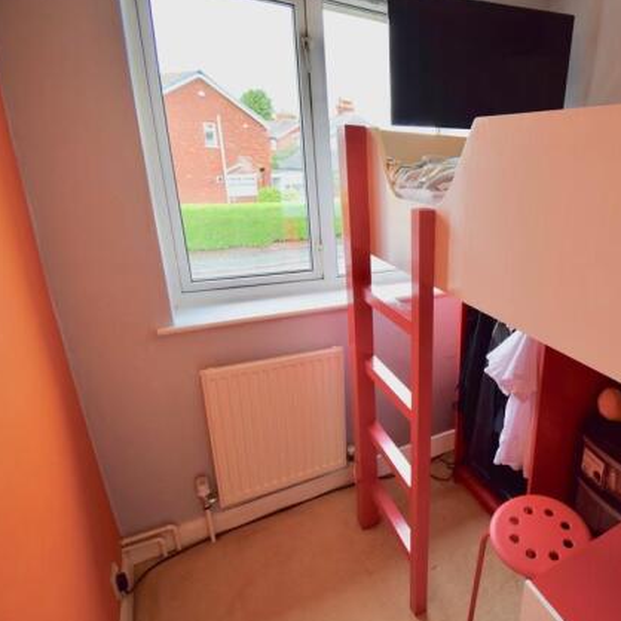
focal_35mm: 20
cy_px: 314
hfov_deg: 69.1
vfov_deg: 74.8
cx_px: 478
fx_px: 406
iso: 400
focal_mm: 10
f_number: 5.6
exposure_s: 1/125
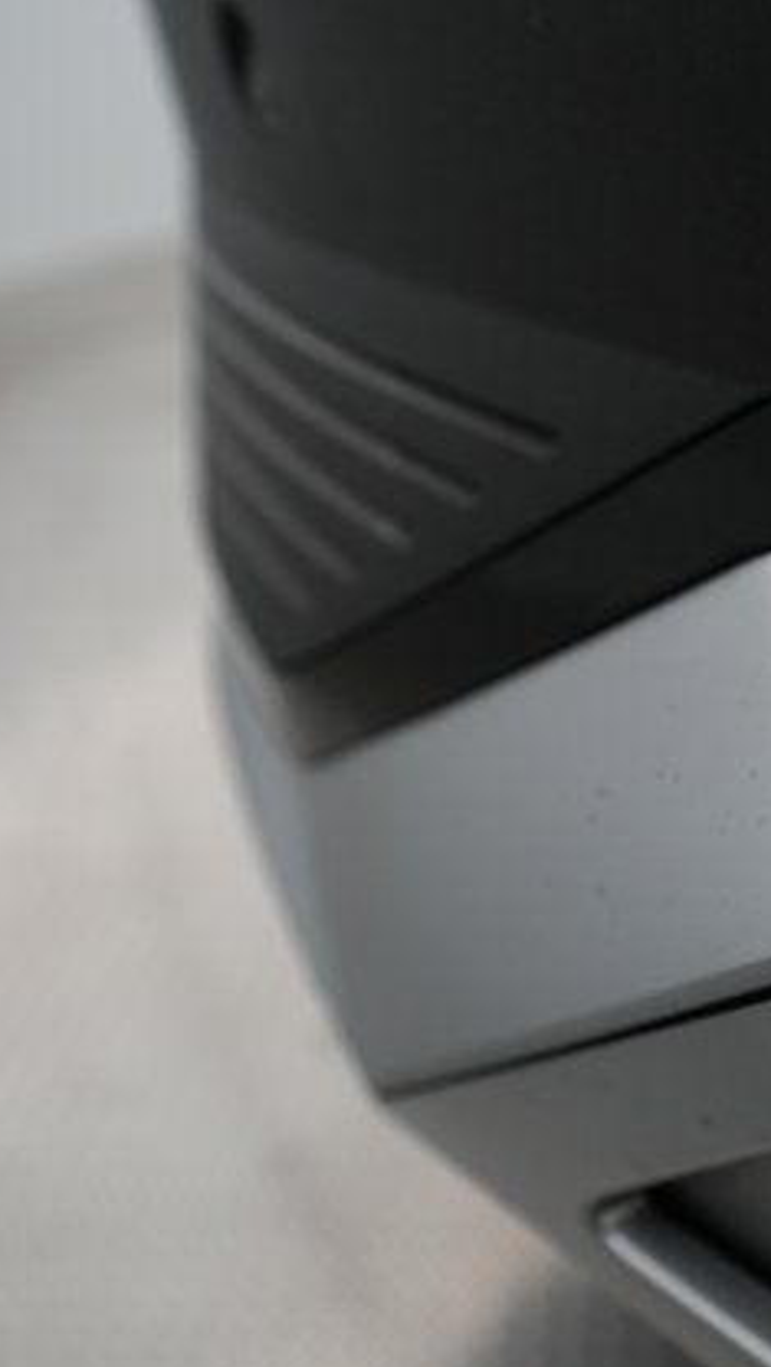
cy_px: 695
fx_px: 1633
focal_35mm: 45
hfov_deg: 25.5
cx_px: 735
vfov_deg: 45.5
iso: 2000
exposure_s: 1/100
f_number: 5
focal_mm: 28
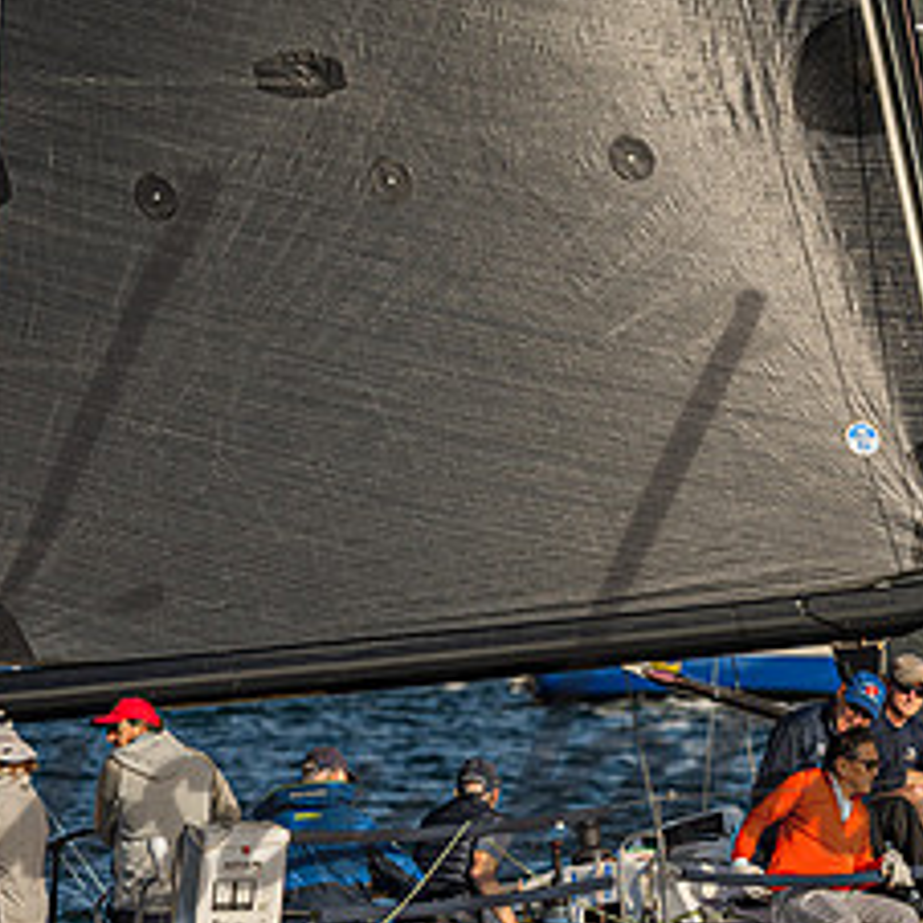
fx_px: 18583
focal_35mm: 616
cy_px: 854
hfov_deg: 2.8
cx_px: 862
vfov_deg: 2.8
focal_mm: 240
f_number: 5
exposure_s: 1/1000
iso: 80
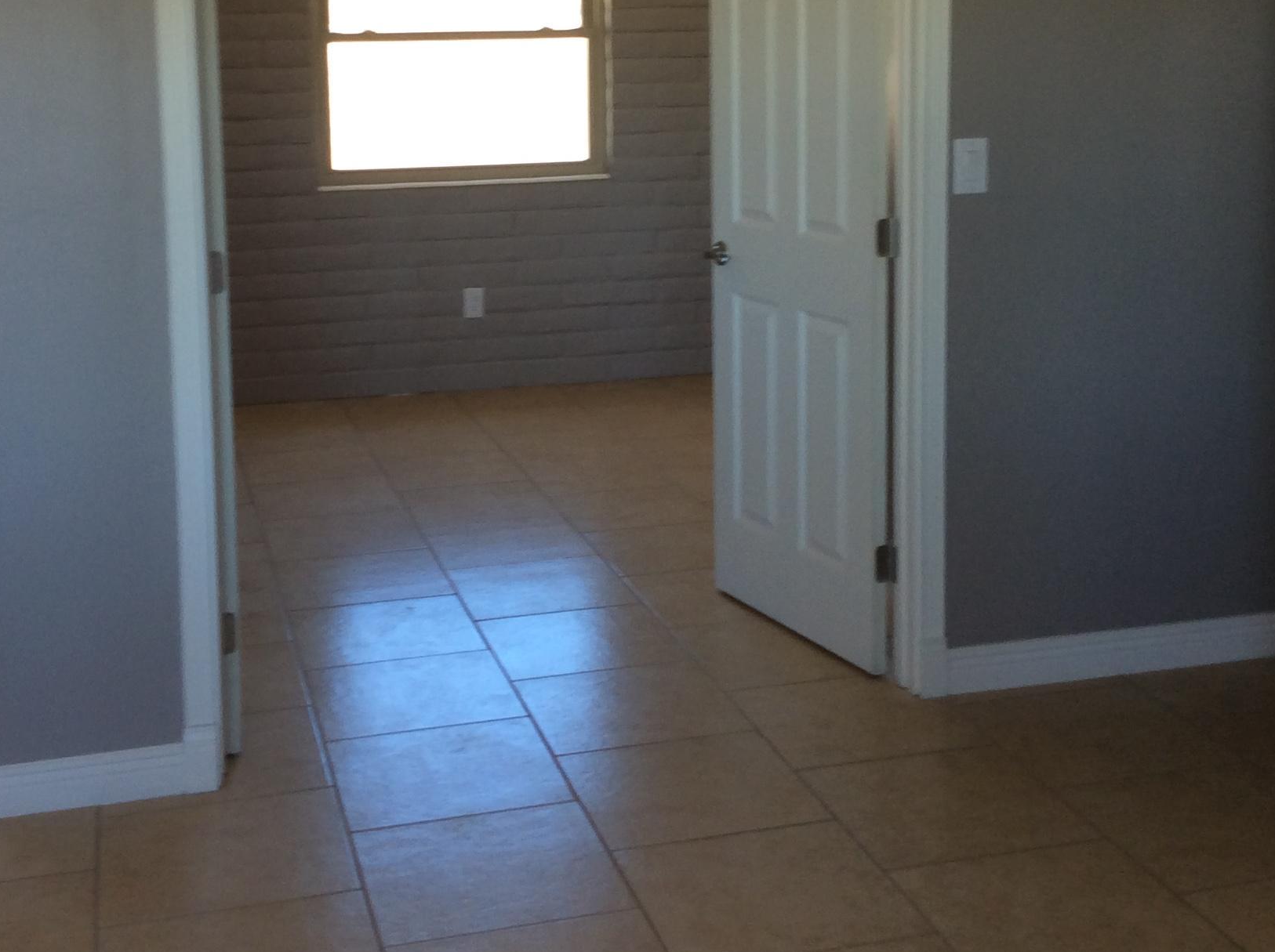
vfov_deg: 28.1
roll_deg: +0.9
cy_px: 242
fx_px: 1876
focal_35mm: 51
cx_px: 647
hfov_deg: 37.5
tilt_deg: -7.0
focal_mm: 3.3
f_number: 2.4
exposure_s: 1/30
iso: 32
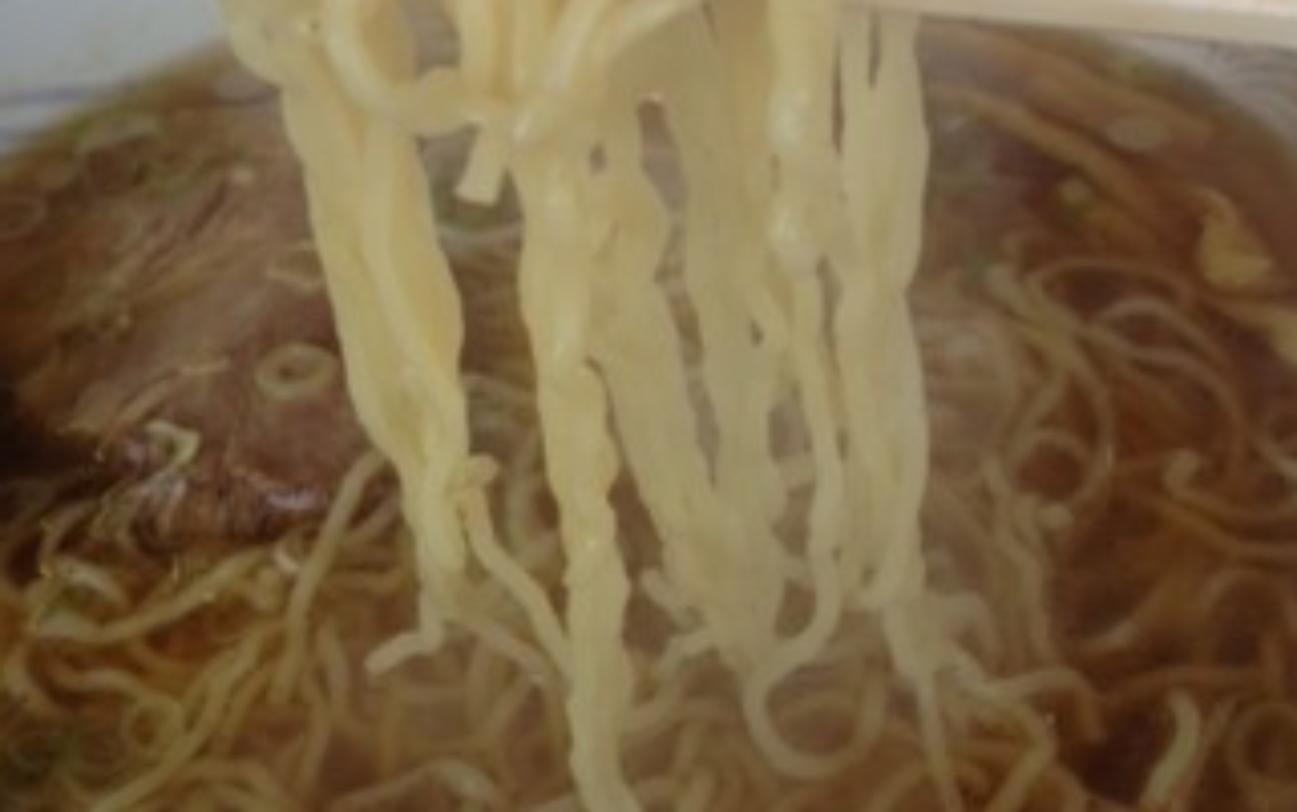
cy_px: 222
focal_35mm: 52
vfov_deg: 24.7
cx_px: 659
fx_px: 1839
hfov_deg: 38.8
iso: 80
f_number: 2.4
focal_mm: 4.28
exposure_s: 1/120
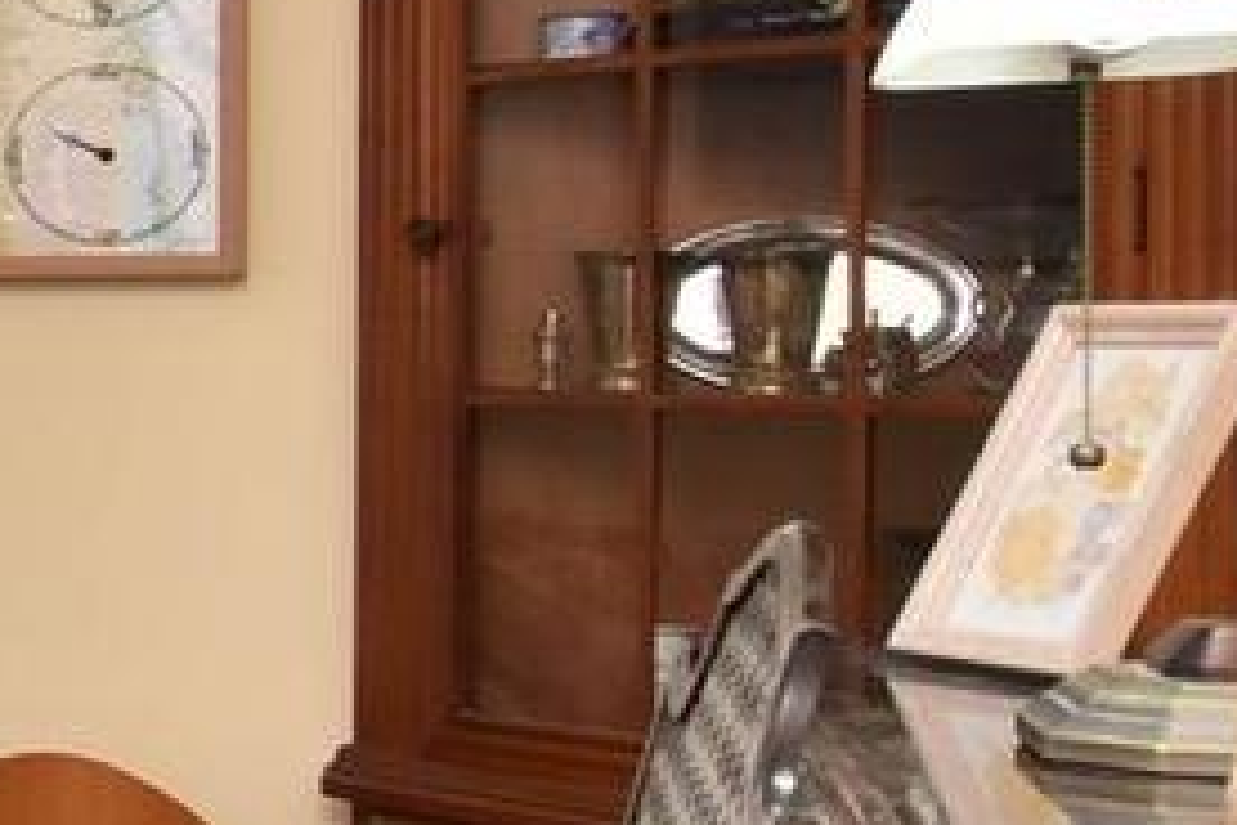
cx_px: -1721
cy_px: 368
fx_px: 3230
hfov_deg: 14.4
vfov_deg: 14.5
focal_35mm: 94
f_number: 9
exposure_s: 1/80
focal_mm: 12
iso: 800
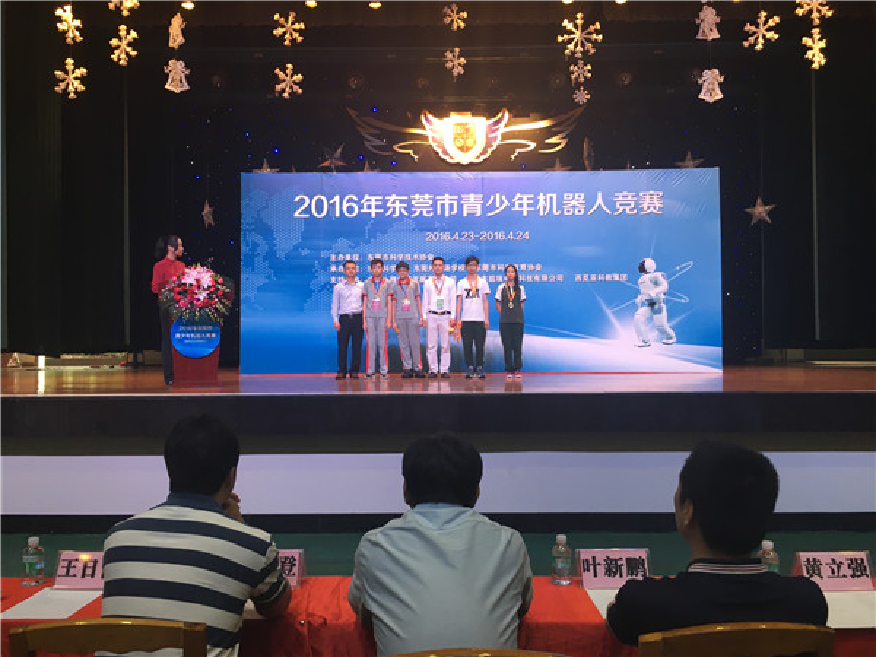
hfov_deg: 61.7
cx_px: 438
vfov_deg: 48.2
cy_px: 328
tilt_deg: +2.1
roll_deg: -0.8
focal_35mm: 29
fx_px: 734
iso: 80
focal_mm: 4.15
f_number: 2.2
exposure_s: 1/33
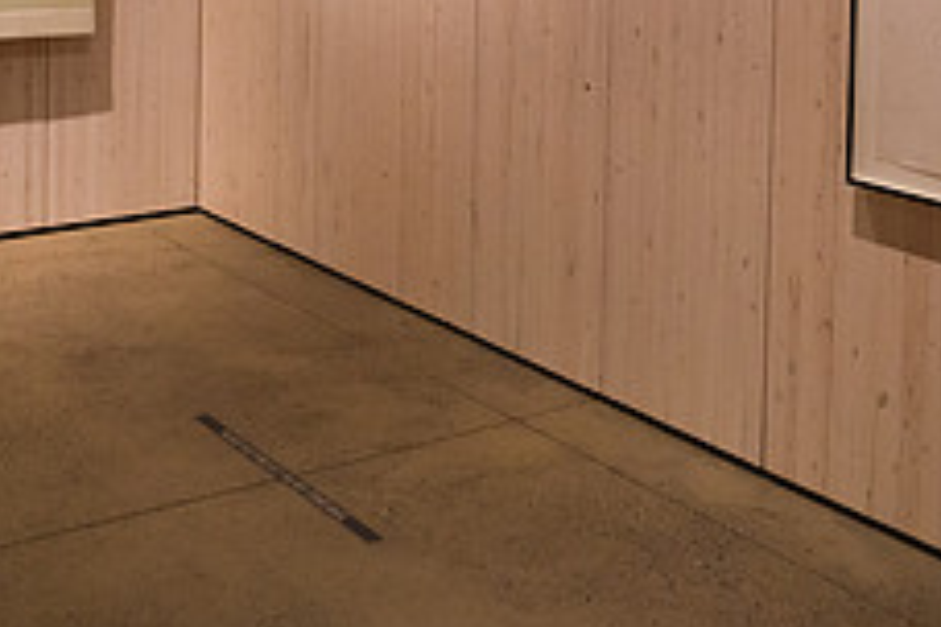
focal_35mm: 66
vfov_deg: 19.3
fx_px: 1725
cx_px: 495
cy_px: -148
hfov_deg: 30.5
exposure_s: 1/500
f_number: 3.2
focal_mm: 26
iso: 3200
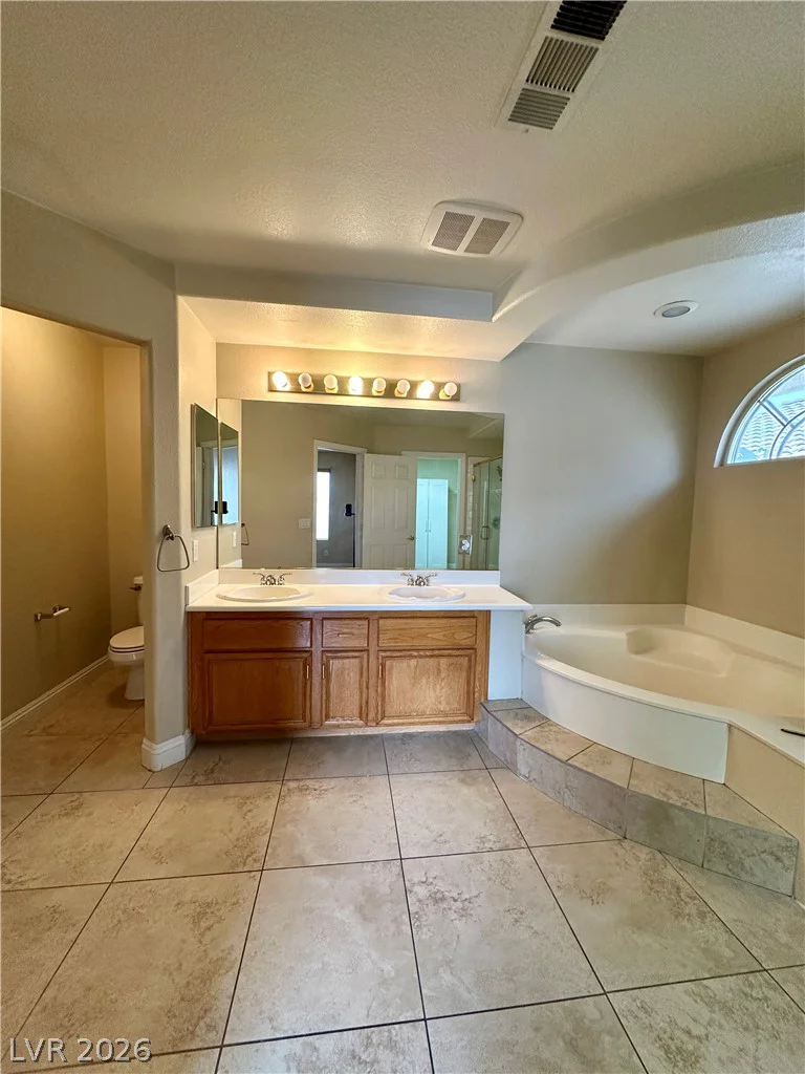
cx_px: 402
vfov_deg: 102.1
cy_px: 537
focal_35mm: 14
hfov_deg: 85.7
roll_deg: -1.3
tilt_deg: -3.2
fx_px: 434
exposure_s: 1/120
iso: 250
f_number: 2.2
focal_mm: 2.22
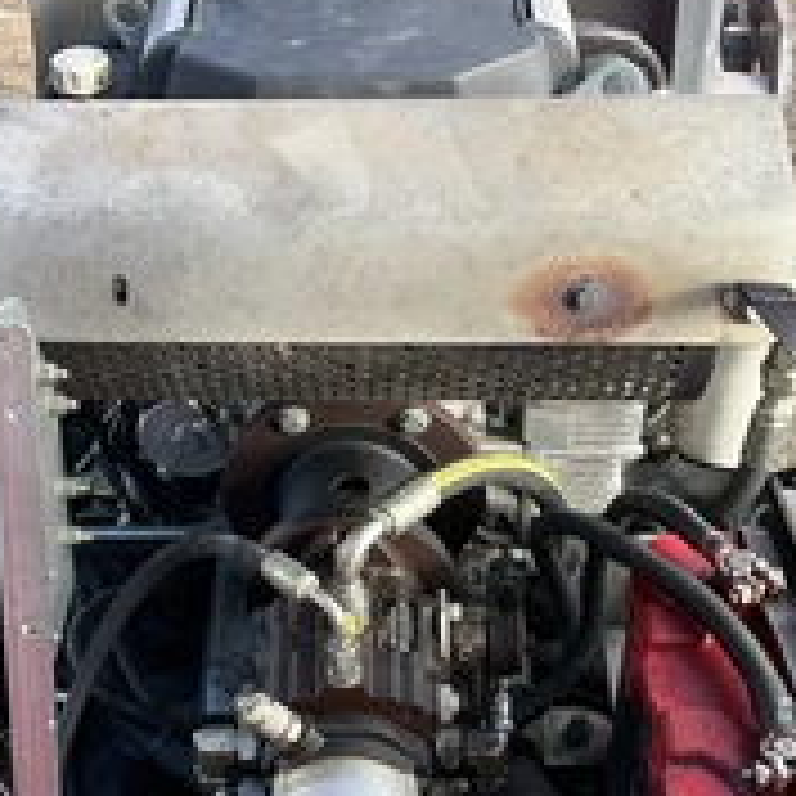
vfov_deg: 29.3
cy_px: 535
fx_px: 1509
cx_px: 256
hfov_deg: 29.3
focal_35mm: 58
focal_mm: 3
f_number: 1.8
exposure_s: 1/245
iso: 25
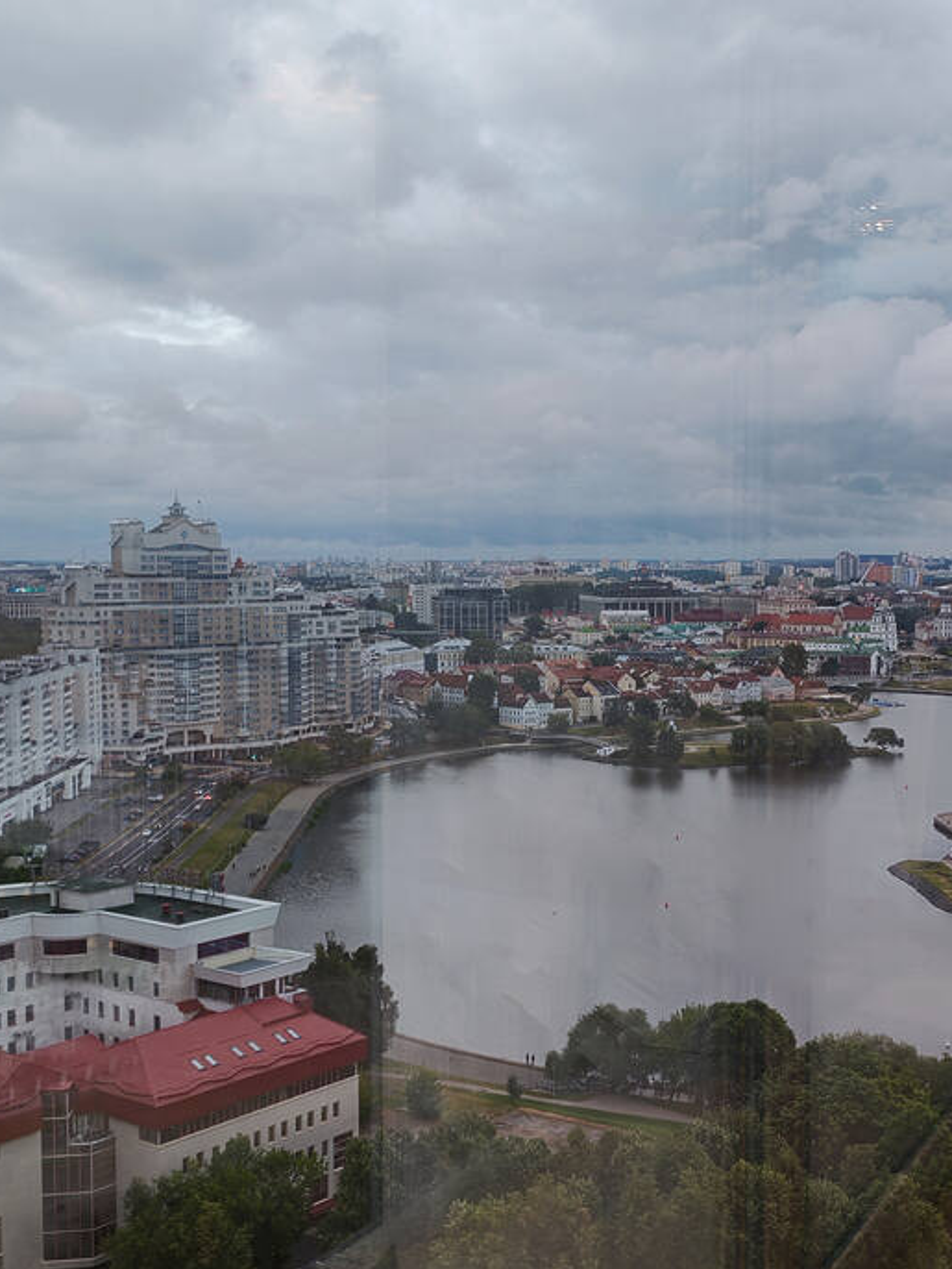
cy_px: 696
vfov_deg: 40.4
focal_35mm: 47
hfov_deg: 30.9
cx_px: 523
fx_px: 1722
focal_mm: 6.12
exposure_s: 1/100
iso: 250
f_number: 1.9
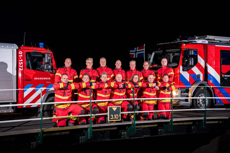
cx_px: 115
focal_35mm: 58
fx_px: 367
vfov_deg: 23.6
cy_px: 76
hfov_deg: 34.8
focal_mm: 57.5
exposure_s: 1/25
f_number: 2.8
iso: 250
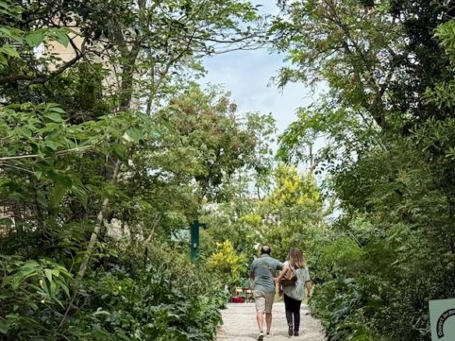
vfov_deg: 14.4
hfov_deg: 19.2
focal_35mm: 102
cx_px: 314
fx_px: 1340
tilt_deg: +0.8
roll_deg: +0.2
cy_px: 299
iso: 80
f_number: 1.78
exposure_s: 1/2033
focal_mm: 6.76
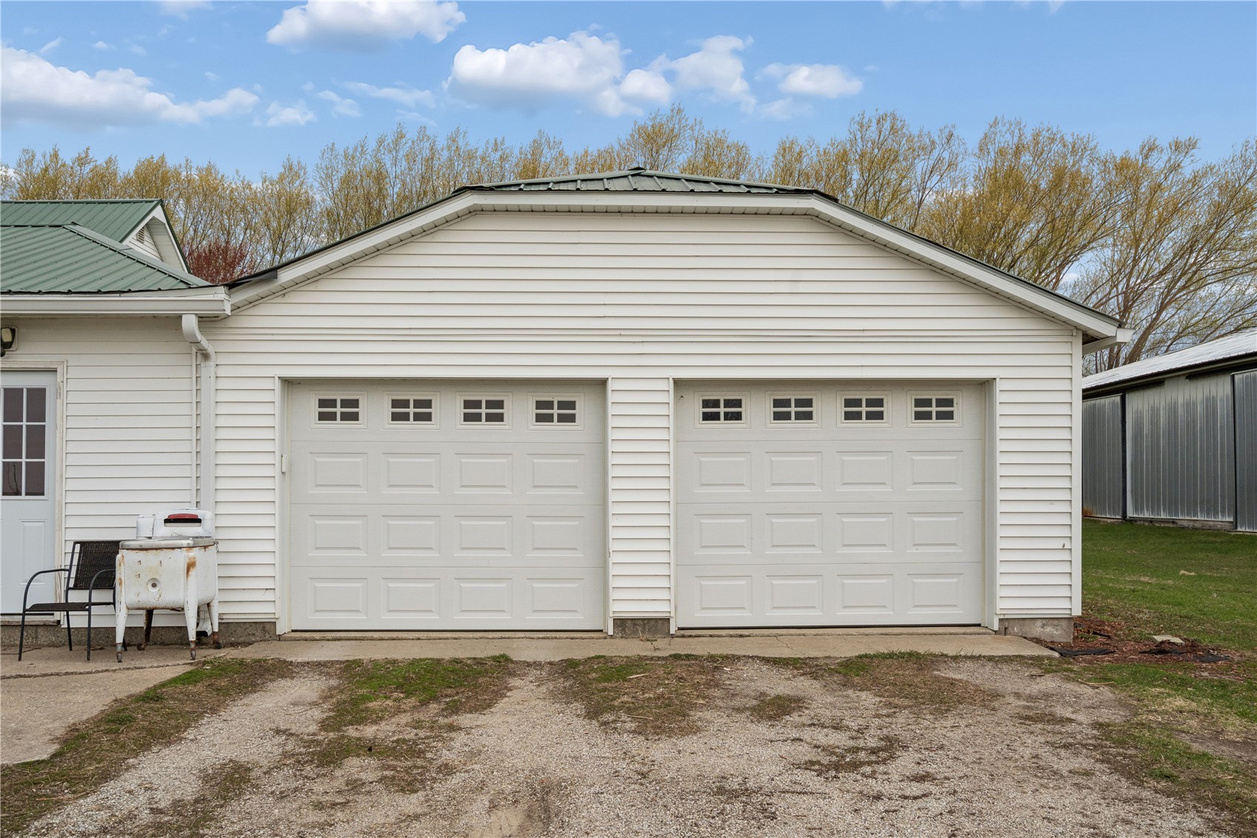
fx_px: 1012
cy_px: 419
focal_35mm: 29
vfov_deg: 45.0
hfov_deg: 63.7
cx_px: 628
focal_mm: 29
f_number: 9
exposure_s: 1/320
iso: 400
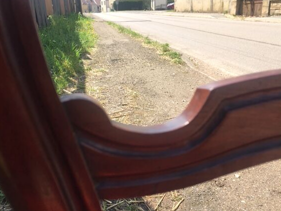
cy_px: 114
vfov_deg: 42.9
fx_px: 268
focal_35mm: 33
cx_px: 142
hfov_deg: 55.3
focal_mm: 4.15
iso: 25
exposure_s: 1/519
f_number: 2.2
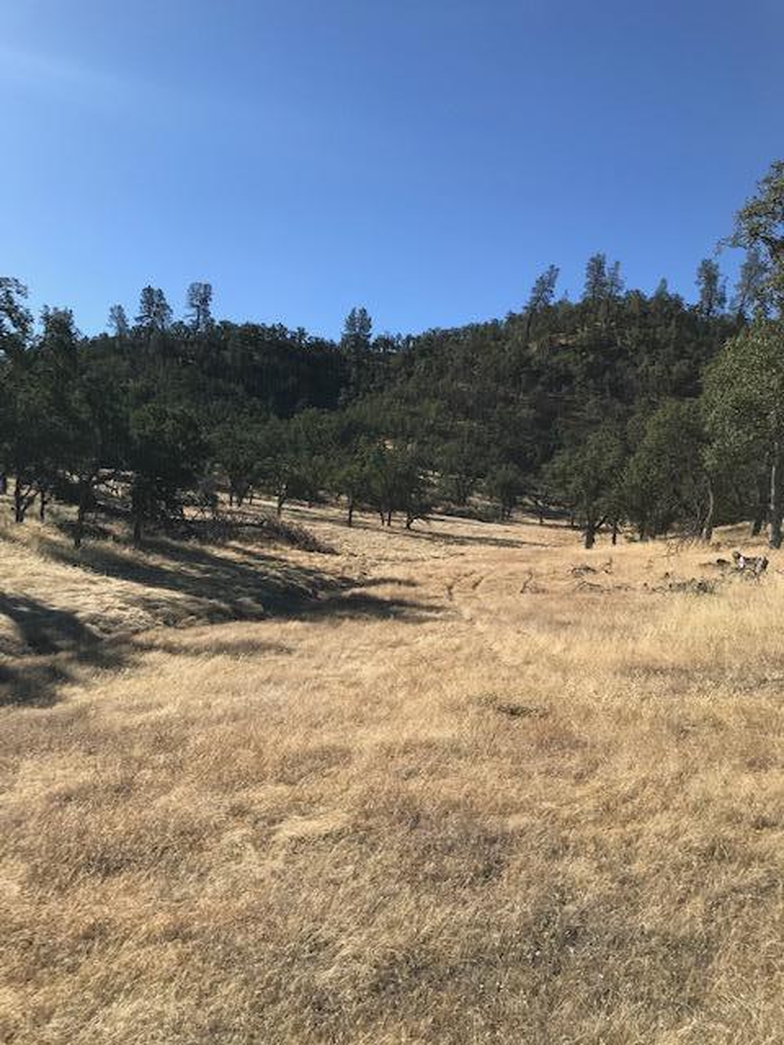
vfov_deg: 63.4
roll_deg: -3.6
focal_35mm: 28
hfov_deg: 49.7
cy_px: 522
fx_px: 846
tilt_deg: +4.2
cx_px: 392
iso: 20
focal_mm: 3.99
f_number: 1.8
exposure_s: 1/2398
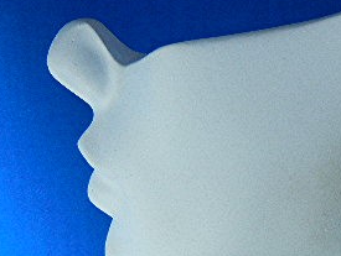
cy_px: 199
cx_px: 348
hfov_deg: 23.5
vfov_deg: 18.6
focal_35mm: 79
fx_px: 779
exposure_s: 1/30.8
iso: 200
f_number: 3.6
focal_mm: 6.2
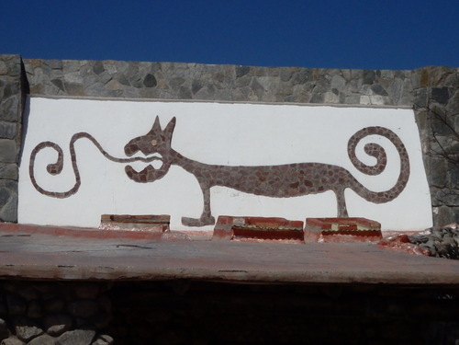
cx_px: 230
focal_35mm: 140
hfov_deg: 14.1
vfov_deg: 10.6
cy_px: 172
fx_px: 1856
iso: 800
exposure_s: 1/1250
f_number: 18
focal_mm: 25
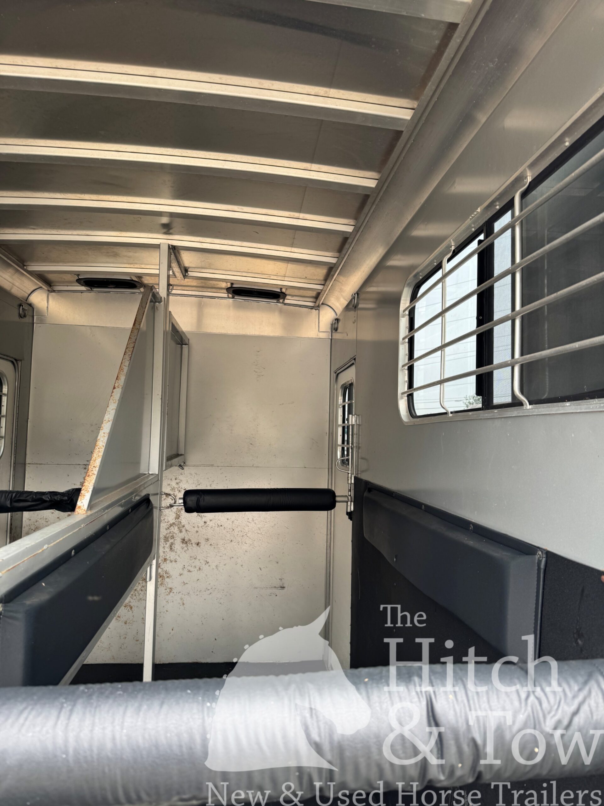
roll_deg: -1.0
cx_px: 302
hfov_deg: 56.8
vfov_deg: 71.6
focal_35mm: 24
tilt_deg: +4.5
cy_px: 403
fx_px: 558
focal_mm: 6.76
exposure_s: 1/121
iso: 64
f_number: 1.78
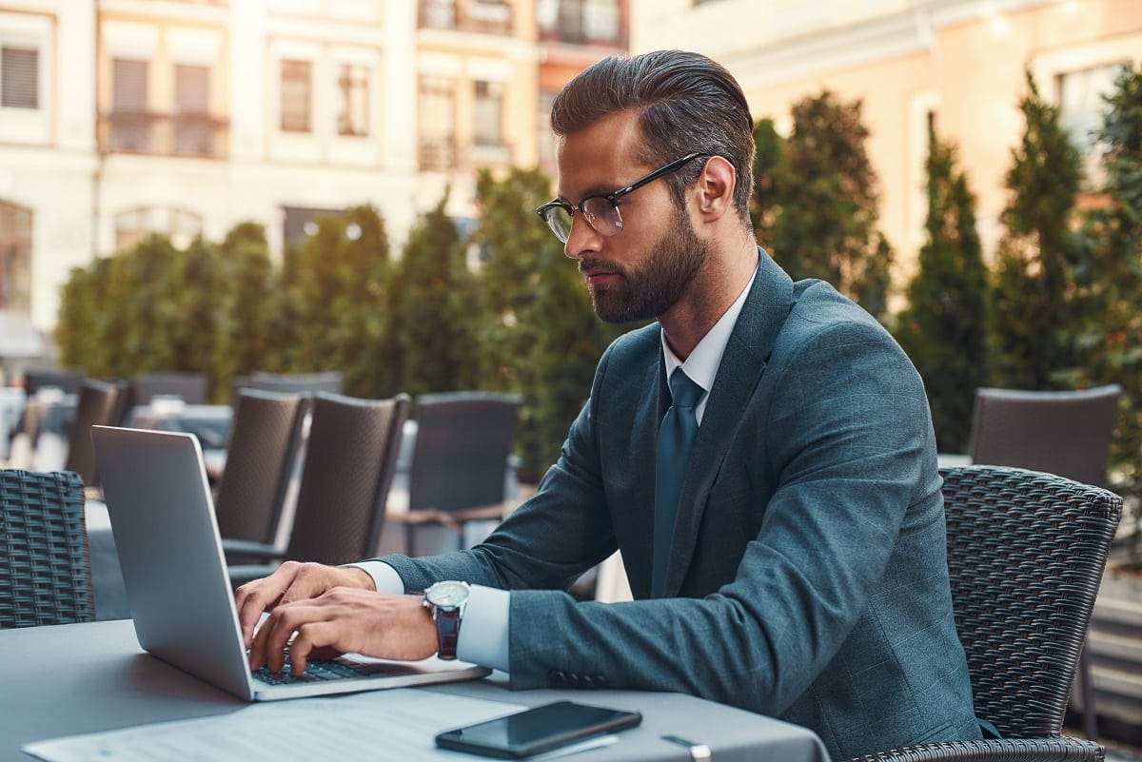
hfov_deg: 39.6
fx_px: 1587
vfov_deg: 27.0
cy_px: 381
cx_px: 571
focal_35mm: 50
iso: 320
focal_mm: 50
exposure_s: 1/320
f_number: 4
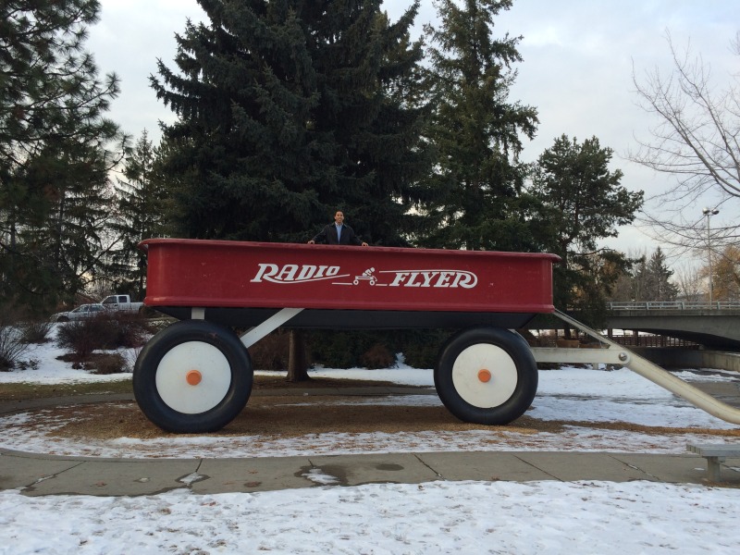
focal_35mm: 29
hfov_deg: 61.7
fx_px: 620
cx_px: 370
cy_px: 278
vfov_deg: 48.2
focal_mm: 4.15
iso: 32
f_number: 2.2
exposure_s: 1/191
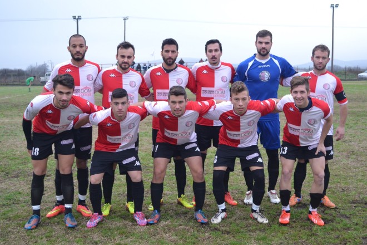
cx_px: 184
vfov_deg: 25.8
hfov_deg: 37.9
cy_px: 122
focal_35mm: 52
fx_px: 535
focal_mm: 35
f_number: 5
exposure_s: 1/500
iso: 1000
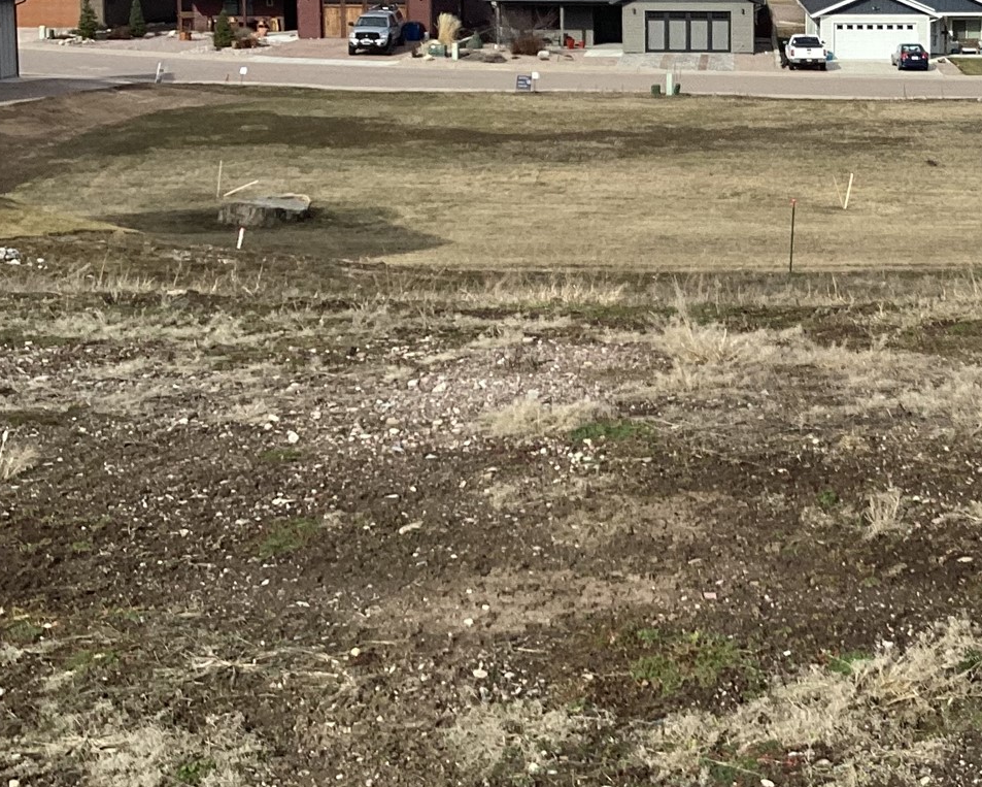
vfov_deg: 23.0
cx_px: 947
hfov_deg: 27.7
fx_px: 1890
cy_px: 99
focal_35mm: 65
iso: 25
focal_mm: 3.3
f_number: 2.4
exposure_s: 1/1294
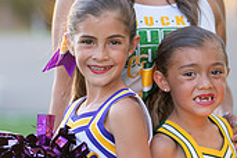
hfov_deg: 10.5
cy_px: 73
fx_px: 1290
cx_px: 151
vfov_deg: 7.0
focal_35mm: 196
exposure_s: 1/400
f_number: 1.2
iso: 125
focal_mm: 50
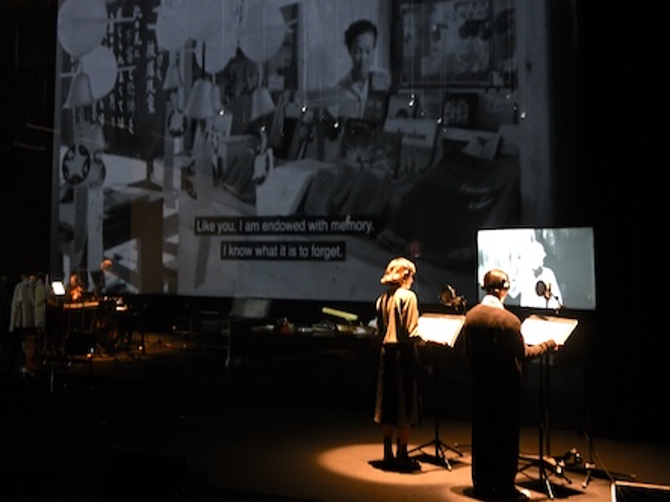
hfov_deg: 41.6
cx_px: 231
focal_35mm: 45
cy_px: 202
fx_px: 871
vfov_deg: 32.1
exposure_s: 1/25
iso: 3200
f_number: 4
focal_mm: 34
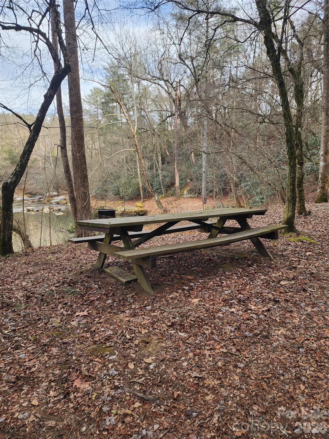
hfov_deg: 58.9
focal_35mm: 23
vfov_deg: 73.9
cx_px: 164
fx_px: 291
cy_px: 220
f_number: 1.8
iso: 20
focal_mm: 6.4
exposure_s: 1/180
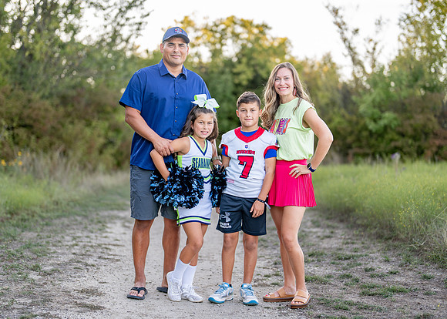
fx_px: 789
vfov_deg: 22.9
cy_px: 163
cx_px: 215
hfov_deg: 31.6
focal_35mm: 62
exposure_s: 1/500
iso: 100
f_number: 1.2
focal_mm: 50
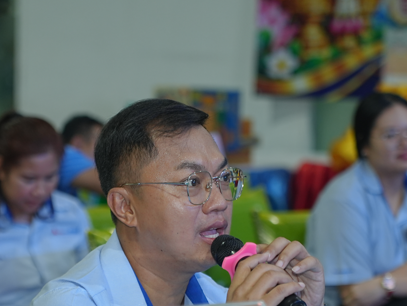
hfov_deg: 12.4
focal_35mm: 159
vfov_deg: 9.3
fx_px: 1870
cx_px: 166
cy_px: 287
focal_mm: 75
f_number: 2.8
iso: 500
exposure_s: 1/100
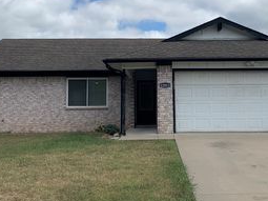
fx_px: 395
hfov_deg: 37.3
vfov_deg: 28.5
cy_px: 85
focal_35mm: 51
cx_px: 164
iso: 25
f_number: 1.8
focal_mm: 4.25
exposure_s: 1/3185
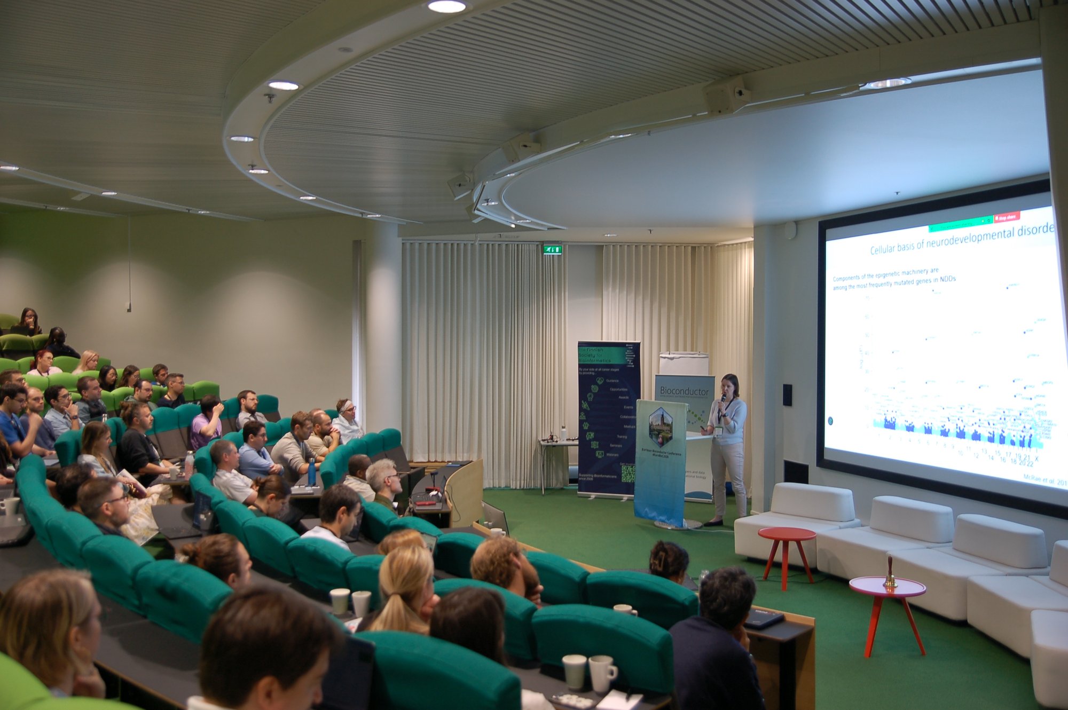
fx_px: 978
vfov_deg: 39.9
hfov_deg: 57.3
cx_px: 534
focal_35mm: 33
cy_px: 355
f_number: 2.8
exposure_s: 1/25
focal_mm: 22
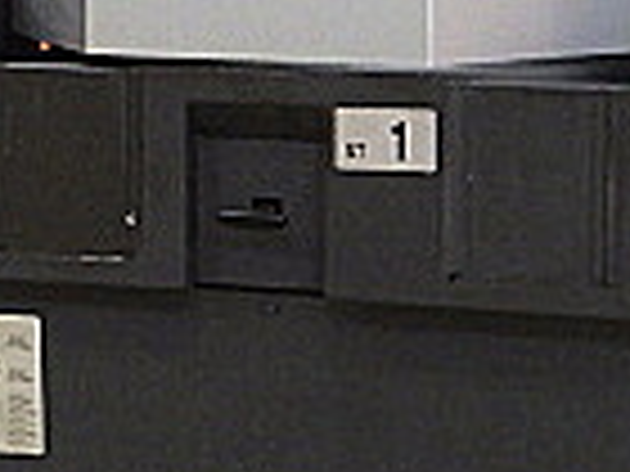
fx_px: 2330
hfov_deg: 15.4
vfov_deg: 11.5
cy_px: 103
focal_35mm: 128
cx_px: 310
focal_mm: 5
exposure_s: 1/45
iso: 640
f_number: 3.5
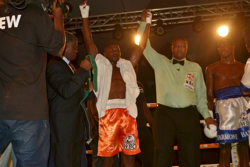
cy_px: 84
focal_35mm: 48
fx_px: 333
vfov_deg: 28.1
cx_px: 125
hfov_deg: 41.1
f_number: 4.8
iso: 200
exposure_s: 1/100
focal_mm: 32
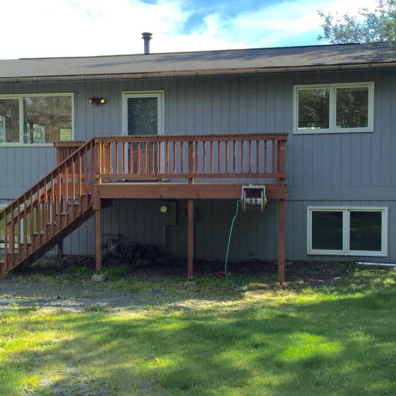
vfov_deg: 42.8
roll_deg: -0.1
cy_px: 195
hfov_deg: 42.8
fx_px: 505
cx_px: 173
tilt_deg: -2.1
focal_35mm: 39
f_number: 2.2
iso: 32
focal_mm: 4.15
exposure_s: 1/942
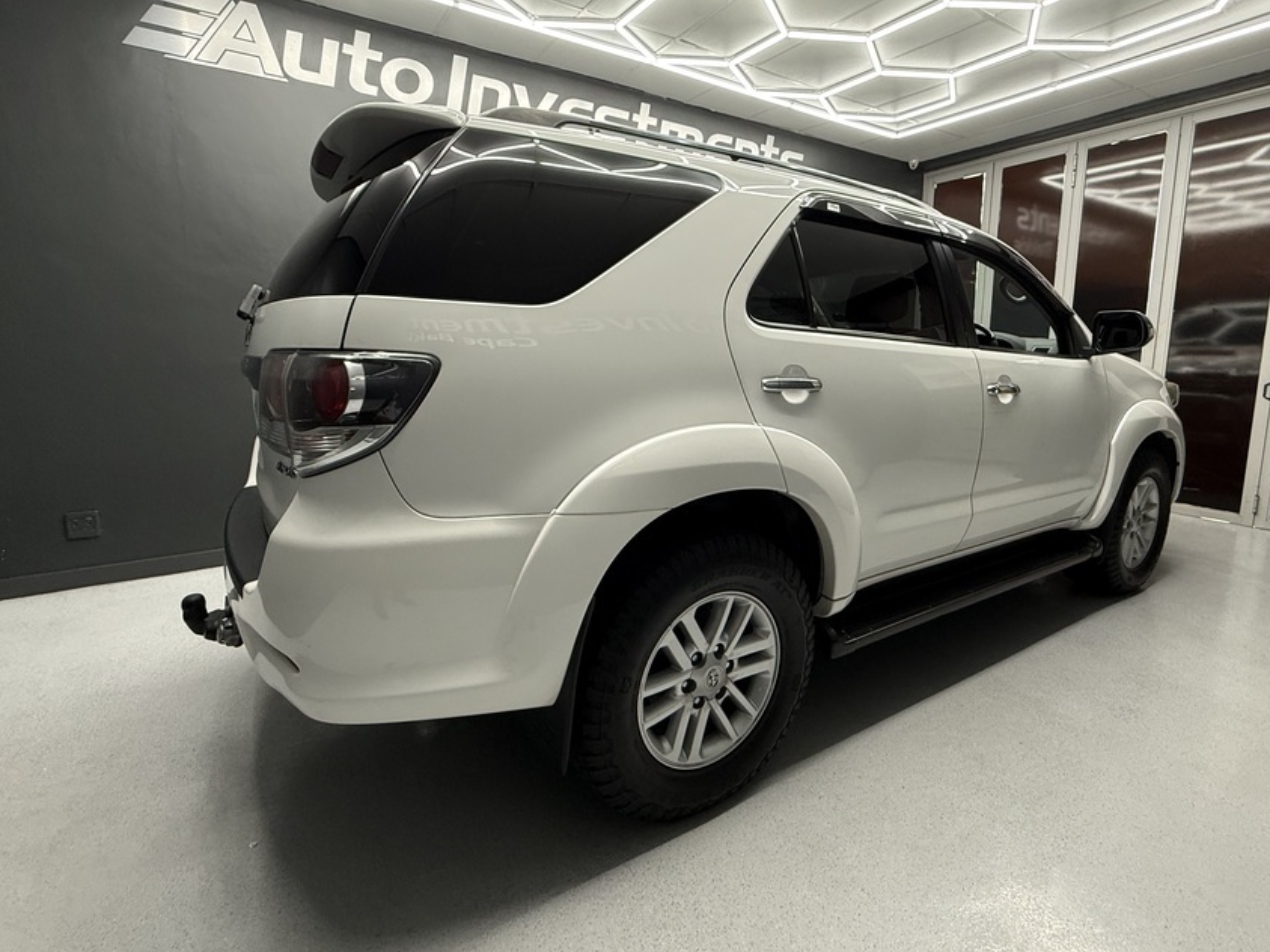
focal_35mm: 17
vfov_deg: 74.5
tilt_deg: -7.8
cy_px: 432
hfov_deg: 91.0
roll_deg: -1.1
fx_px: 624
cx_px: 652
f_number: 2.2
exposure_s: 1/100
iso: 250
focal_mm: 2.22
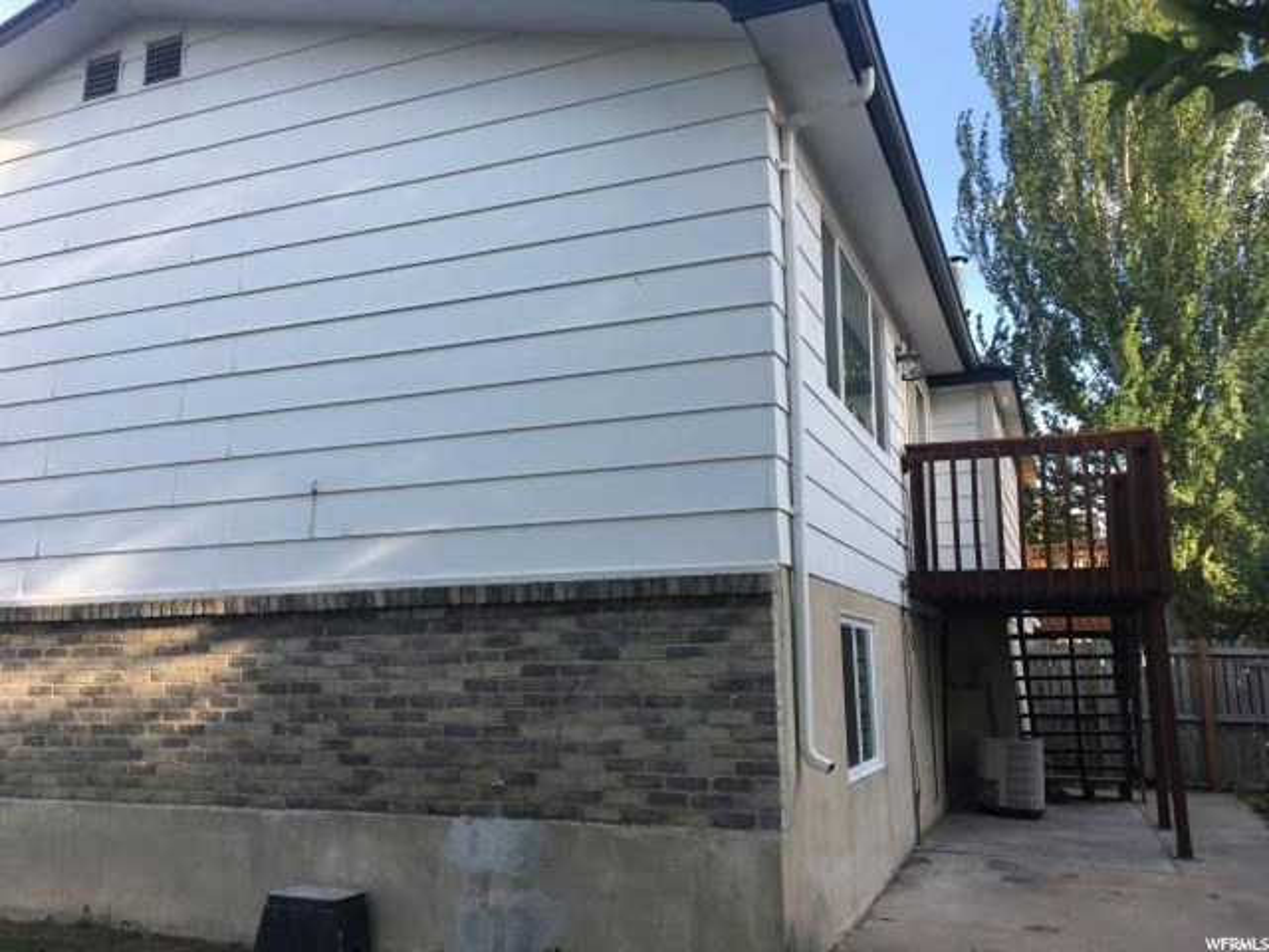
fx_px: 1063
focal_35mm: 29
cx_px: 634
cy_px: 476
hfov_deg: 61.7
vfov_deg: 48.2
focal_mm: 4.15
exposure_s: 1/232
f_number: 2.2
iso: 25
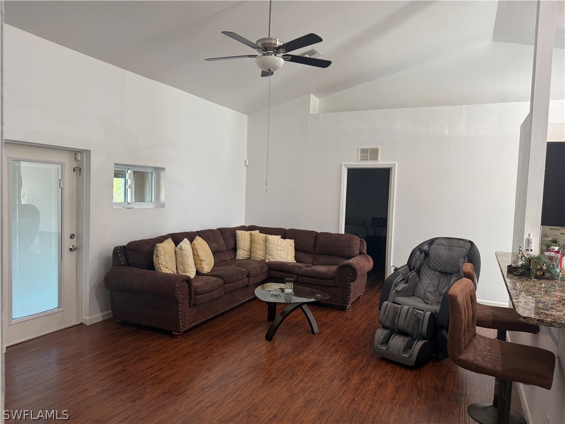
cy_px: 212
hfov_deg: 71.6
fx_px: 392
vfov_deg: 56.8
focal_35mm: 24
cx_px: 282
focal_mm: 6.76
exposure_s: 1/60
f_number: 1.78
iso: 125
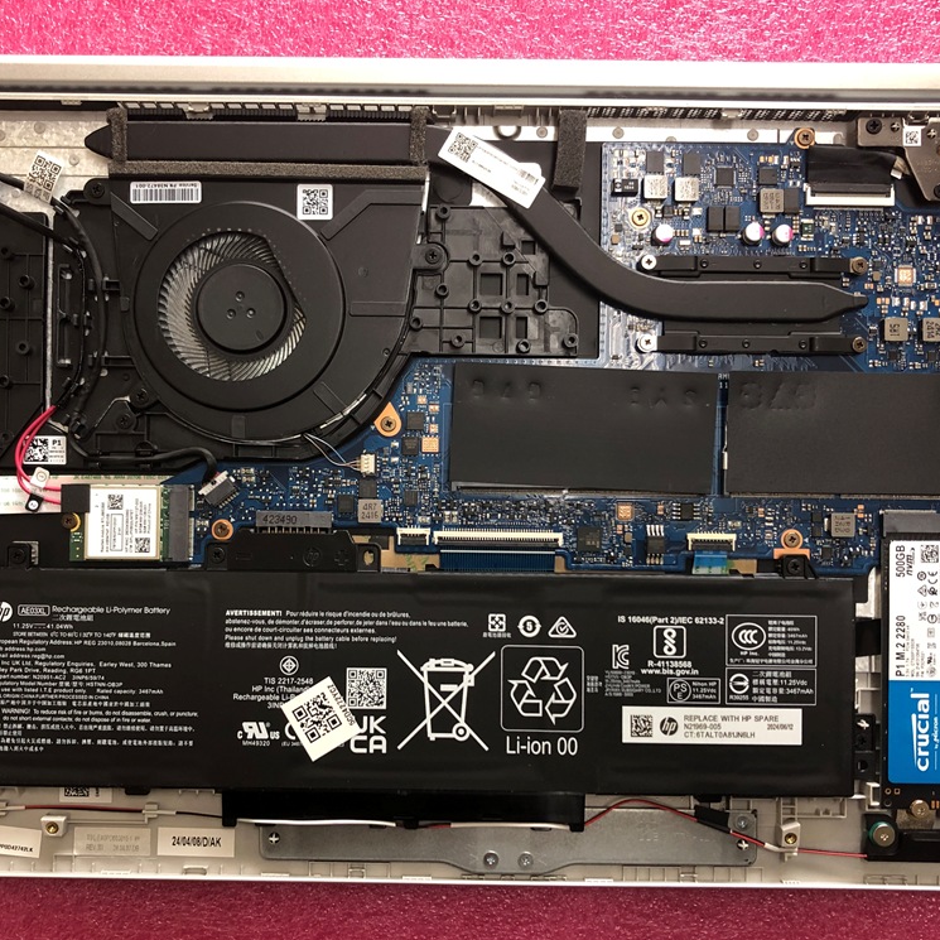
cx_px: 424
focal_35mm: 34
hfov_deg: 48.4
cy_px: 469
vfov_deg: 48.5
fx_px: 1045
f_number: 1.8
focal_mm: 3.99
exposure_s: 1/25
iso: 32
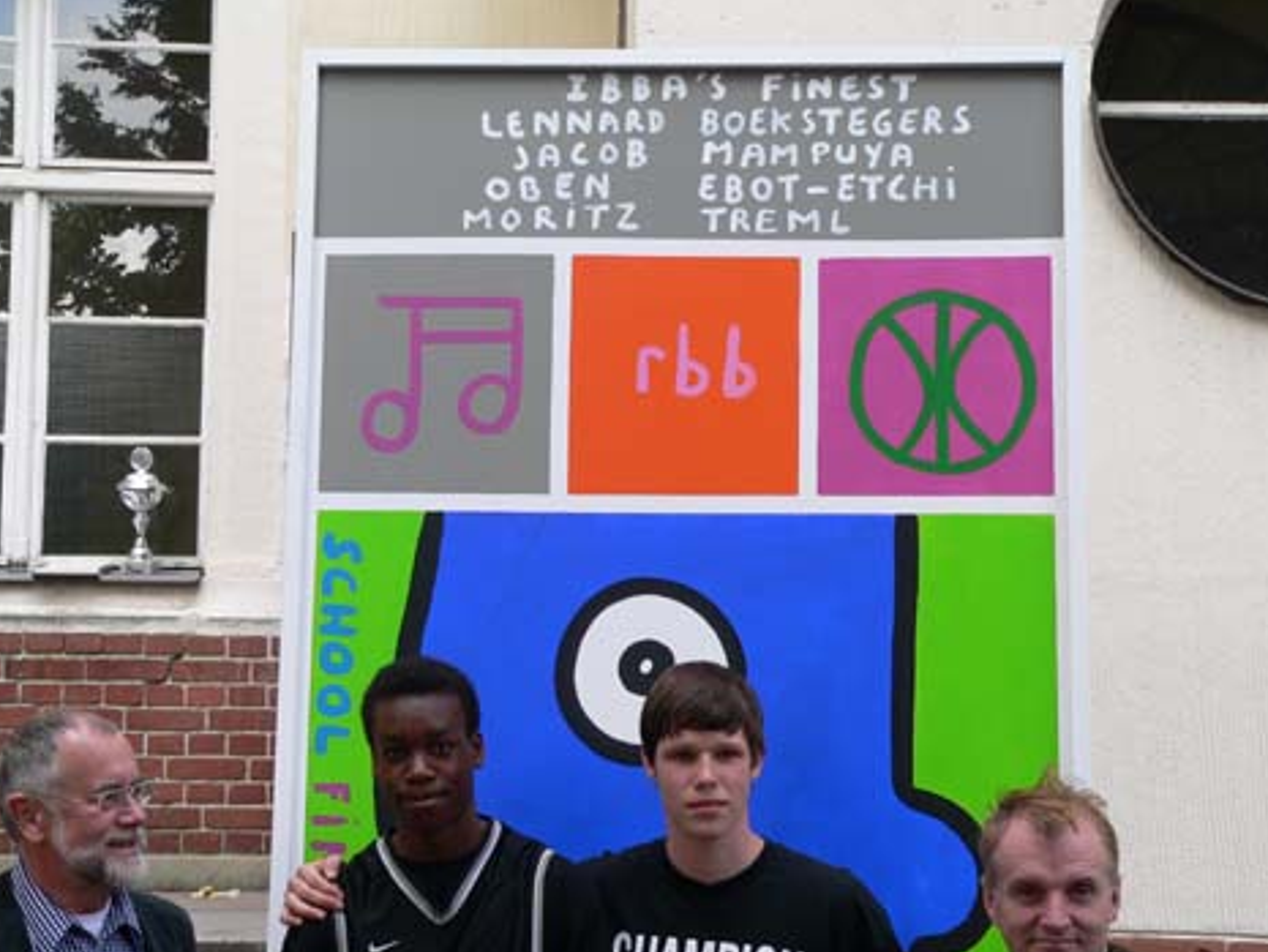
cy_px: 503
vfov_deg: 20.4
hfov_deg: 27.0
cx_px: 638
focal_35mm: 72
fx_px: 2638
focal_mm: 11.2
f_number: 4
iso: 80
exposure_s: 1/100
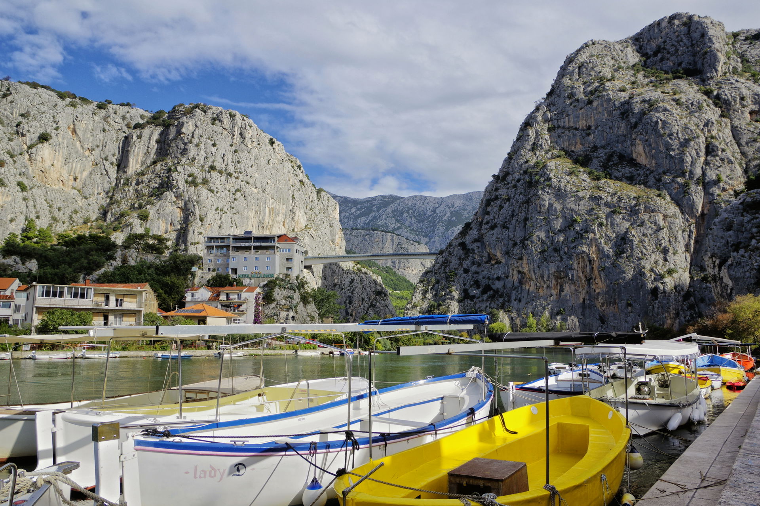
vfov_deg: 47.9
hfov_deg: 67.4
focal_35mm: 27
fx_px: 570
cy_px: 253
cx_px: 380
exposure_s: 1/200
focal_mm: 18
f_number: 10
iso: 100
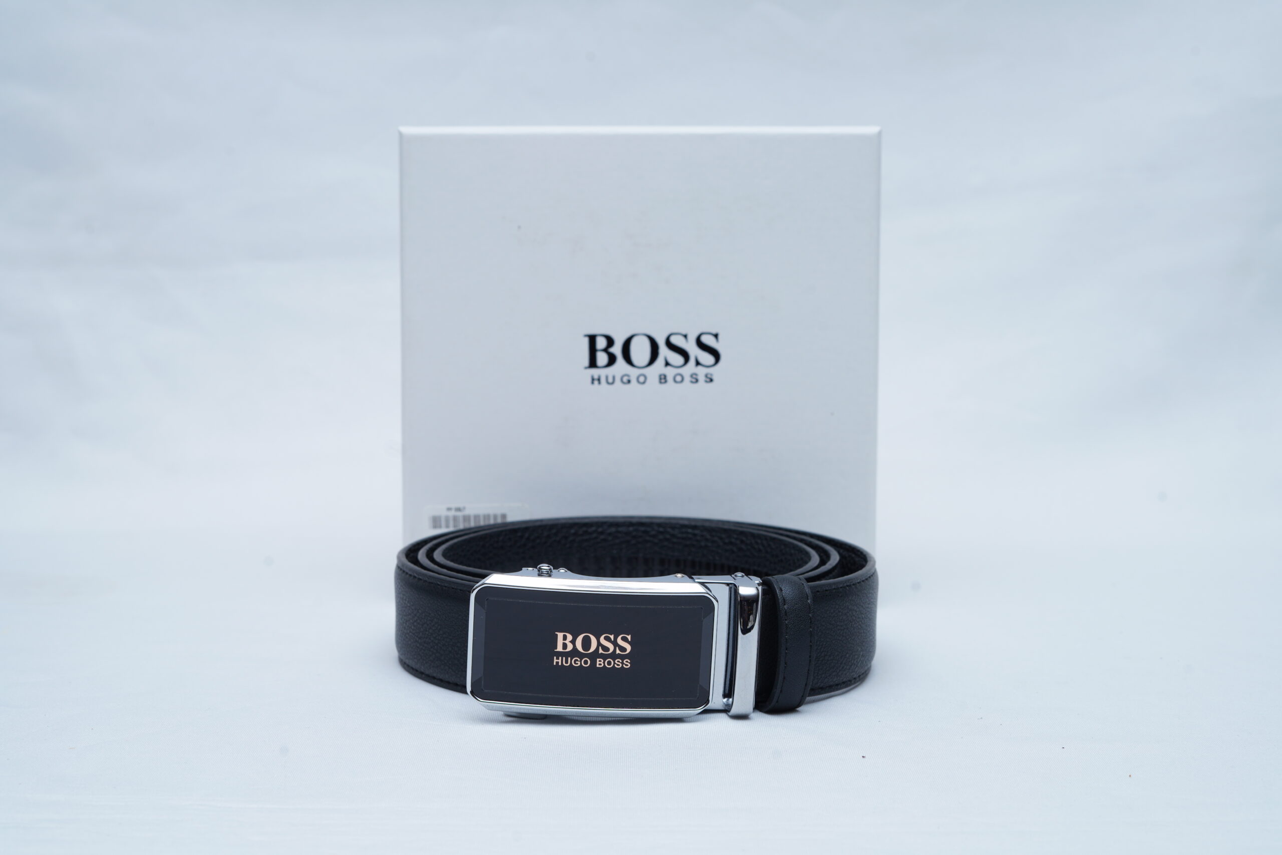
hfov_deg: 39.6
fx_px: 1781
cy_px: 428
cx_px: 641
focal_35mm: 50
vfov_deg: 27.0
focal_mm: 50
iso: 160
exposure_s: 1/160
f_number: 9
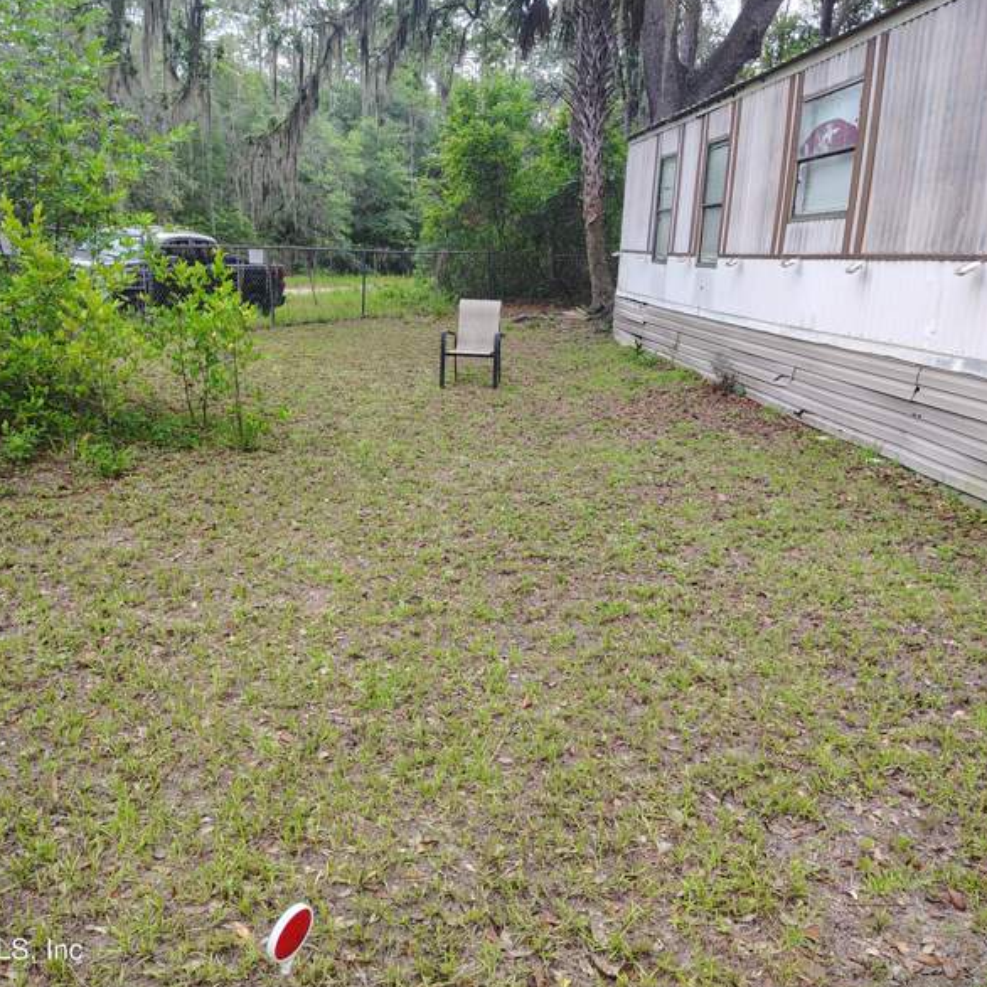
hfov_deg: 55.6
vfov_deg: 55.6
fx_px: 935
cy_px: 488
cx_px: 495
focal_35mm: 29
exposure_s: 1/200
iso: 126
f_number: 1.8
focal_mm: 5.56
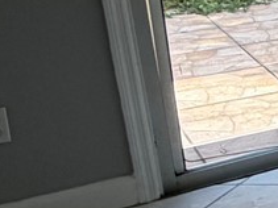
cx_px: 881
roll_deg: -2.7
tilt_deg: -12.4
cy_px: -24
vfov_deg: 13.6
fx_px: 851
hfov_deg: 10.7
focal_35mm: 106
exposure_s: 1/148
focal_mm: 2.22
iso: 40
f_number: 2.2
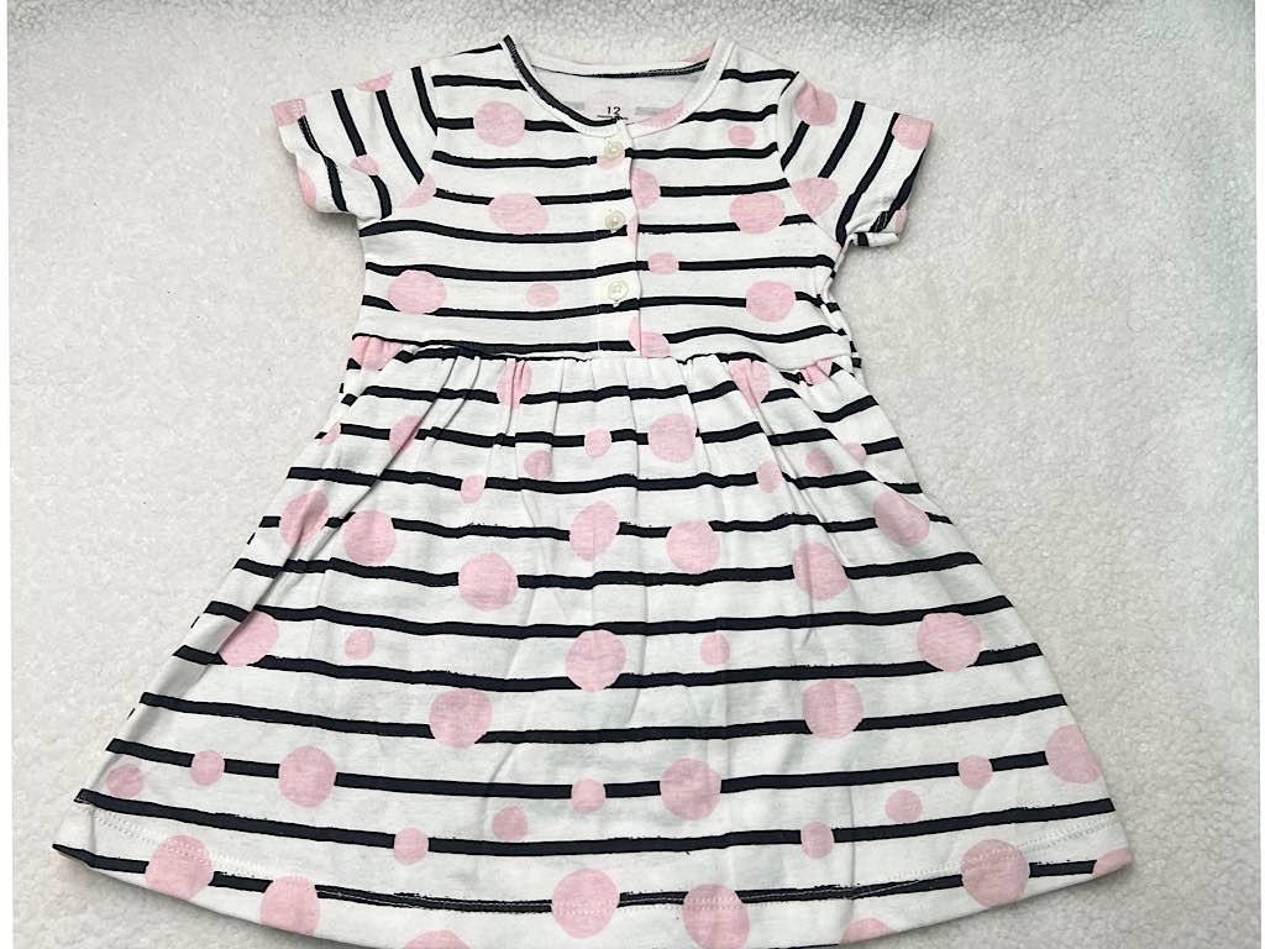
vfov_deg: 53.1
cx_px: 632
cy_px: 474
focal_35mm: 26
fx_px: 950
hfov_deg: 67.3
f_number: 1.5
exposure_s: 1/100
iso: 50
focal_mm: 5.7
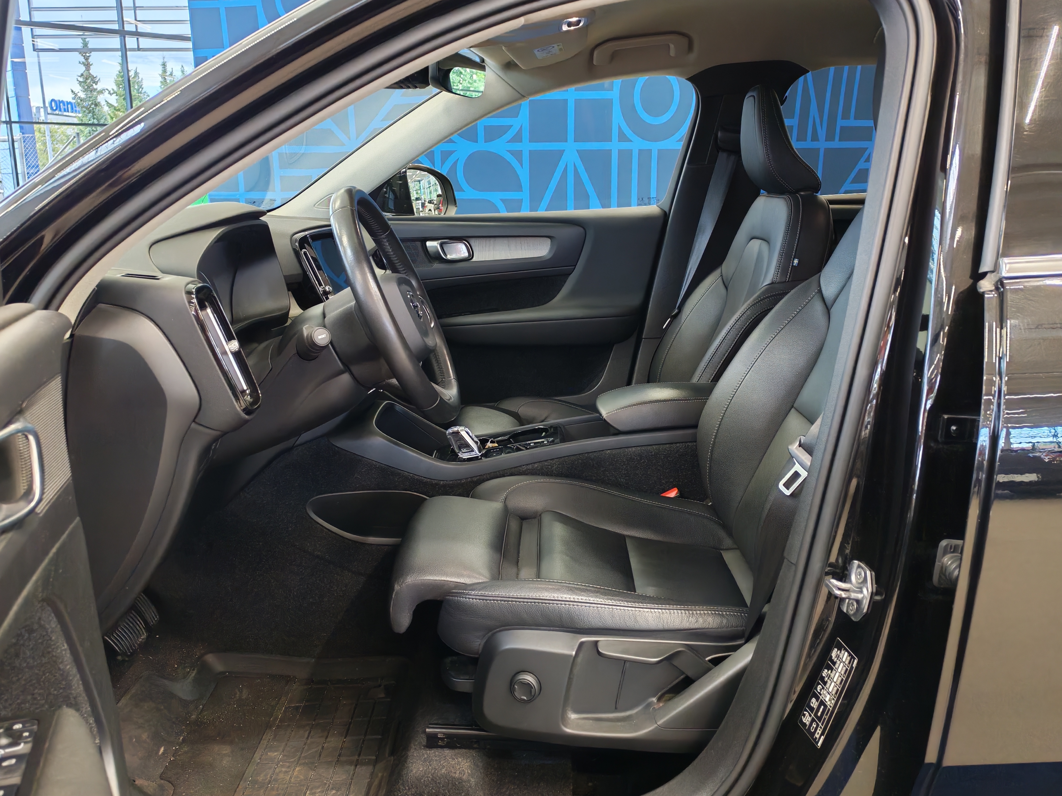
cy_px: 398
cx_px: 531
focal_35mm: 31
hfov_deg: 58.4
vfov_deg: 45.4
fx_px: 951
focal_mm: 6.12
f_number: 1.9
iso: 800
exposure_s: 1/100
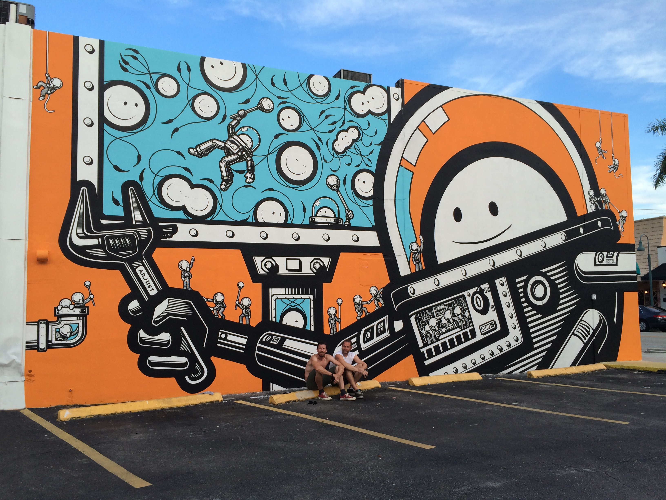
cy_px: 250
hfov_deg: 60.0
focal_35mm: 30
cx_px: 333
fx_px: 577
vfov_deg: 46.8
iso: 32
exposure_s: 1/176
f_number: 2.2
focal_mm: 4.12
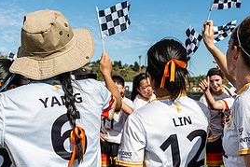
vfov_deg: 25.8
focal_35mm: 52
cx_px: 156
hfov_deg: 37.9
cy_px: 117
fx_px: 361
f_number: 4
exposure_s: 1/1250
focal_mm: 24
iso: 100
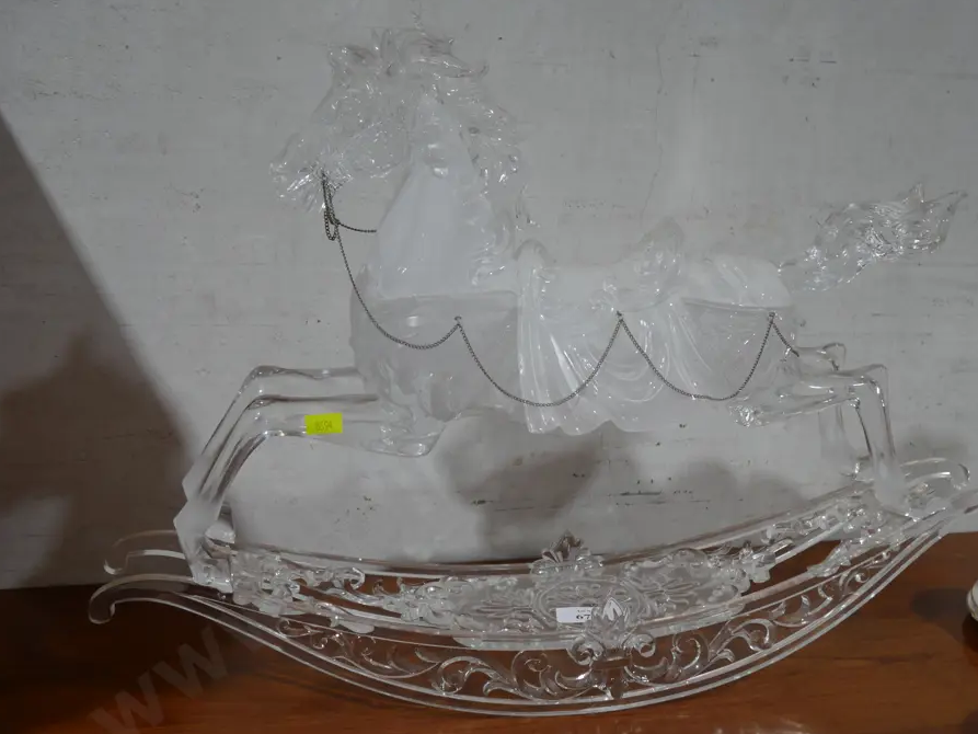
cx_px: 550
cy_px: 398
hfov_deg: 47.7
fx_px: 1102
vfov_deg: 36.8
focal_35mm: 39
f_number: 4
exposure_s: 1/60
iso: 250
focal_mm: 17
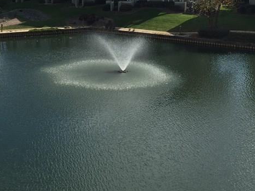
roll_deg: -0.1
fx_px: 471
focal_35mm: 64
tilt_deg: -10.0
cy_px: 38
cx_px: 96
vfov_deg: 22.6
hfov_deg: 30.1
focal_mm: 4.15
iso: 32
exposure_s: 1/2639
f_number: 2.2
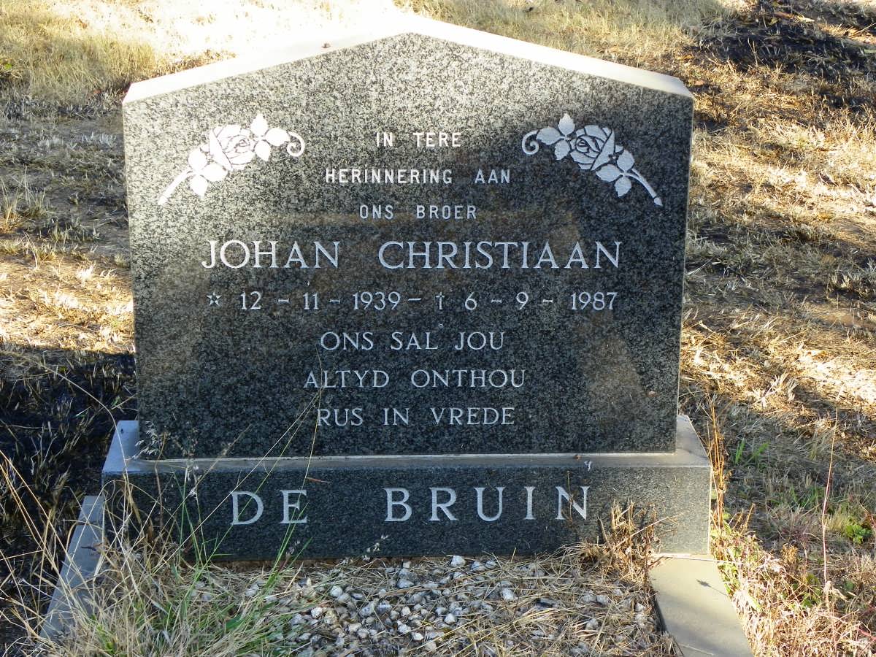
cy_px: 328
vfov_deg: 19.6
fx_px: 1898
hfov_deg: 26.0
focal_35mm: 75
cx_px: 438
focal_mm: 13.4
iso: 64
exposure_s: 1/80
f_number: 4
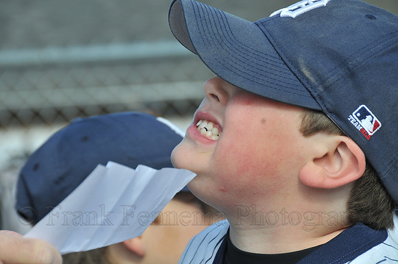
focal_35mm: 255
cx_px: 199
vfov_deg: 5.4
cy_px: 132
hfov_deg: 8.1
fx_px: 2815
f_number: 8
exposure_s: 1/250
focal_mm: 170
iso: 200
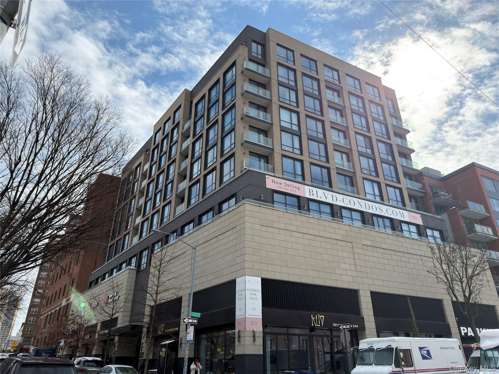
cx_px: 250
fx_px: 346
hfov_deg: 71.6
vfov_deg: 56.8
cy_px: 187
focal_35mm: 24
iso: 100
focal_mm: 6.76
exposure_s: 1/8929
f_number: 1.78
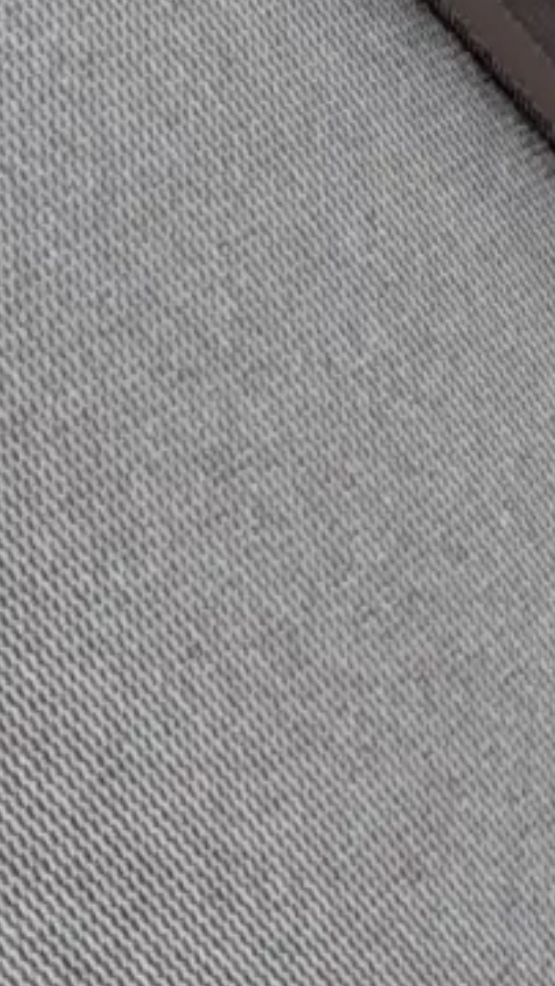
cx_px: 1705
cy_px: -649
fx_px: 4265
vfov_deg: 12.3
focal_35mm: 163
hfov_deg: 6.7
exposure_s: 1/100
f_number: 1.8
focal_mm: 5.56
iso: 120
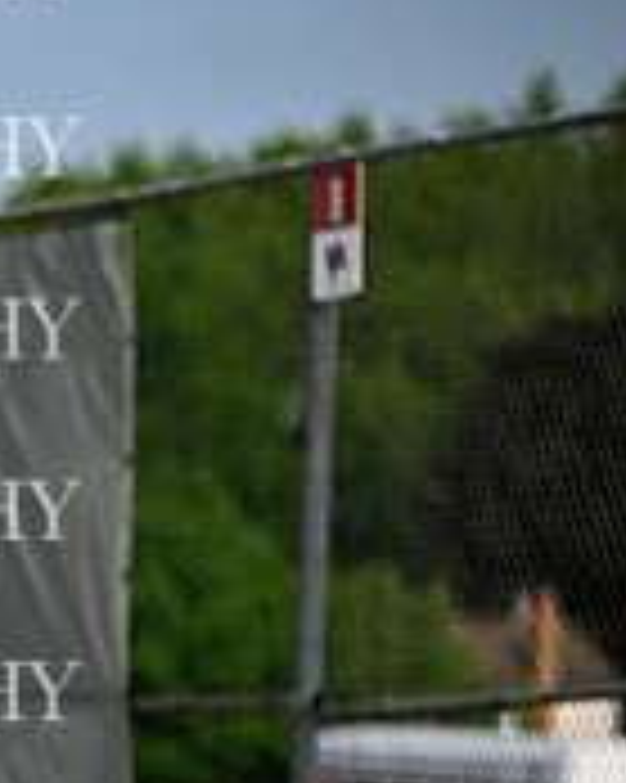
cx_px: -572
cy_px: 601
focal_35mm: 382
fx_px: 8854
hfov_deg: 4.0
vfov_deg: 5.1
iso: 320
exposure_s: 1/6400
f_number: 2.8
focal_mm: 122
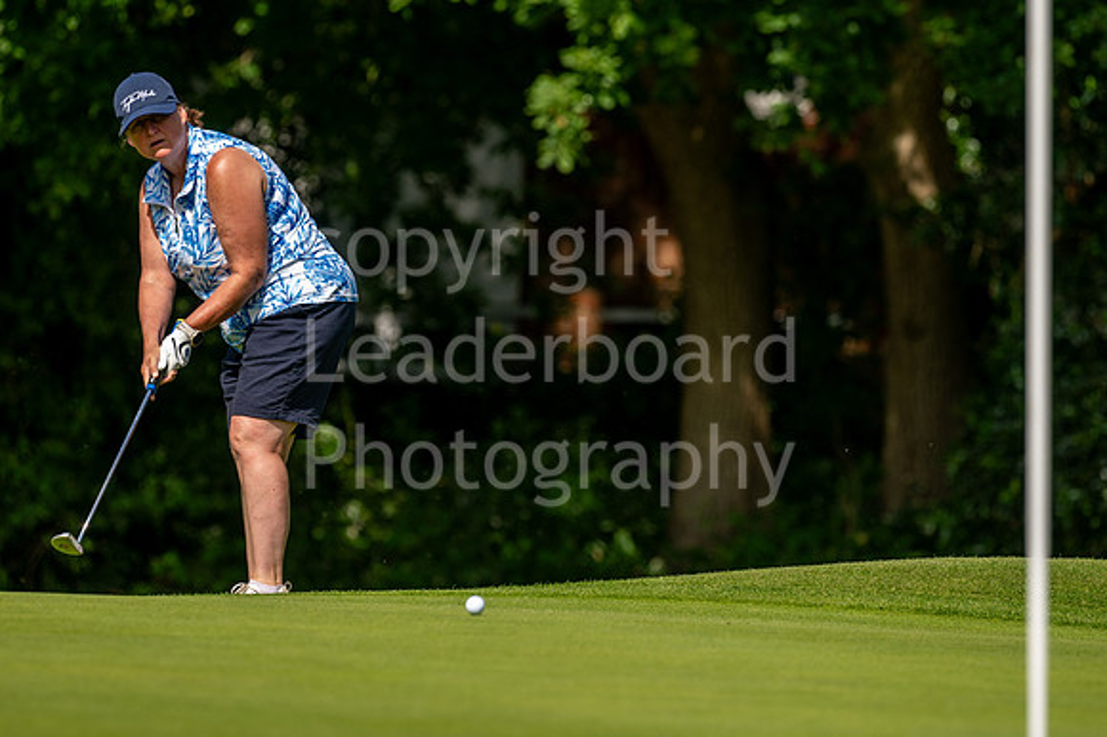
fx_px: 13829
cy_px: 368
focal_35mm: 450
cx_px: 554
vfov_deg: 3.1
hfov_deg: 4.6
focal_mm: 300
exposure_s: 1/800
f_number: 5
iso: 200
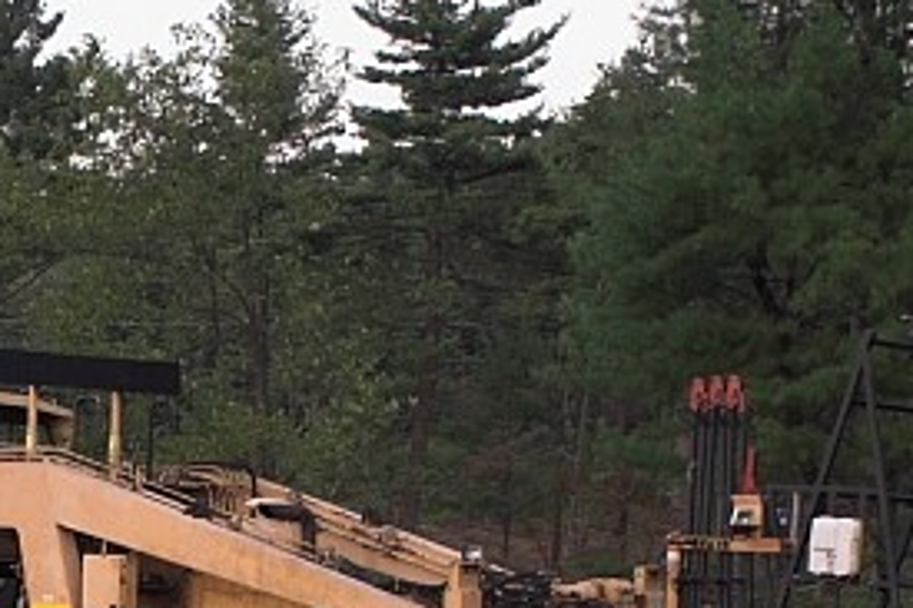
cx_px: -93
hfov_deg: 15.4
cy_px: 635
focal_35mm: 130
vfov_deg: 10.4
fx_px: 3295
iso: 200
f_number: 3.5
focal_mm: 28
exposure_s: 1/50
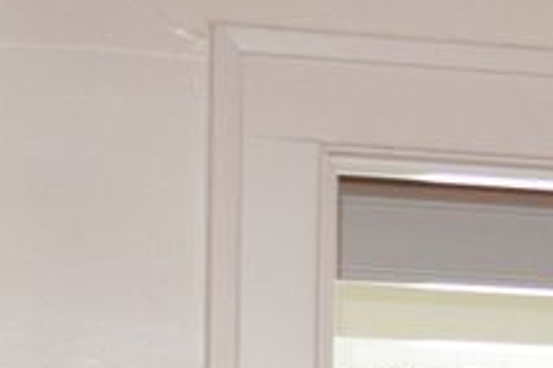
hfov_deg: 10.3
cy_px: 1004
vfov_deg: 6.8
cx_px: 1026
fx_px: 2886
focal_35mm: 188
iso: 1800
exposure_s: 1/60
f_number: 3.5
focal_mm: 18
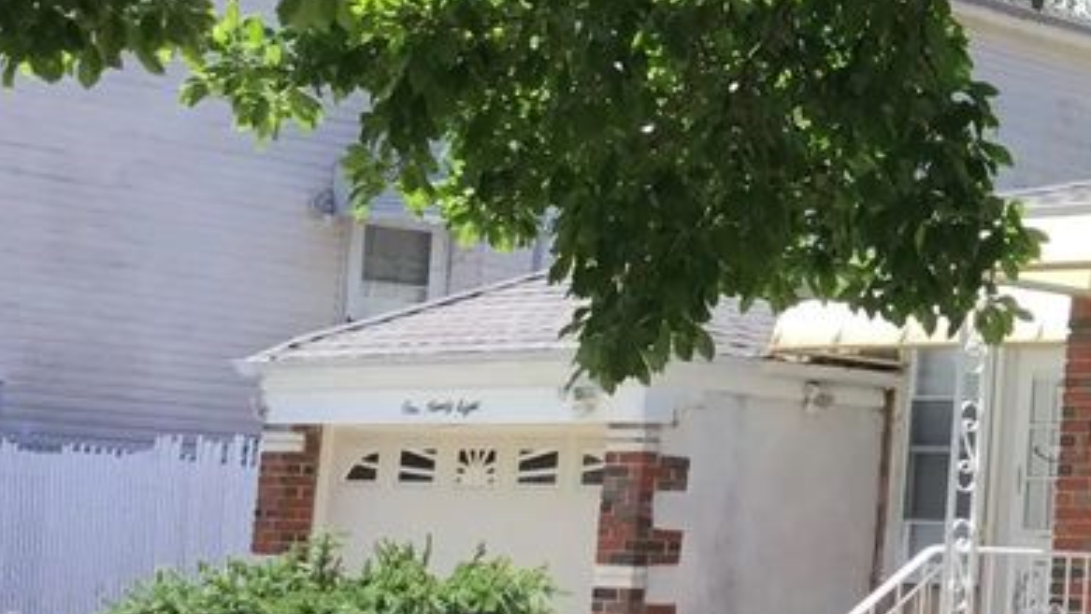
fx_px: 2575
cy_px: 252
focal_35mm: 89
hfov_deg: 21.6
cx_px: 1411
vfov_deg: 13.6
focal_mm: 3.3
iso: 25
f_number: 2.4
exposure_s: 1/344
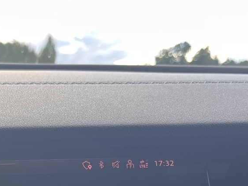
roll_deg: +0.0
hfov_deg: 27.9
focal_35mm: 66
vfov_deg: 20.7
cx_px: 8
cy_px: 227
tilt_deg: -12.2
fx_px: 473
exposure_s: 1/189
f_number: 1.6
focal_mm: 5.1
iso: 40
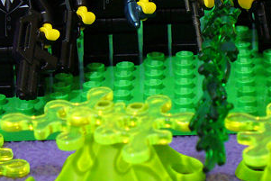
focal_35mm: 213
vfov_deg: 6.5
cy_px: 84
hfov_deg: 9.6
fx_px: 1604
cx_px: 226
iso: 200
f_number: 3.4
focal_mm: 14.5
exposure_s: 1/5
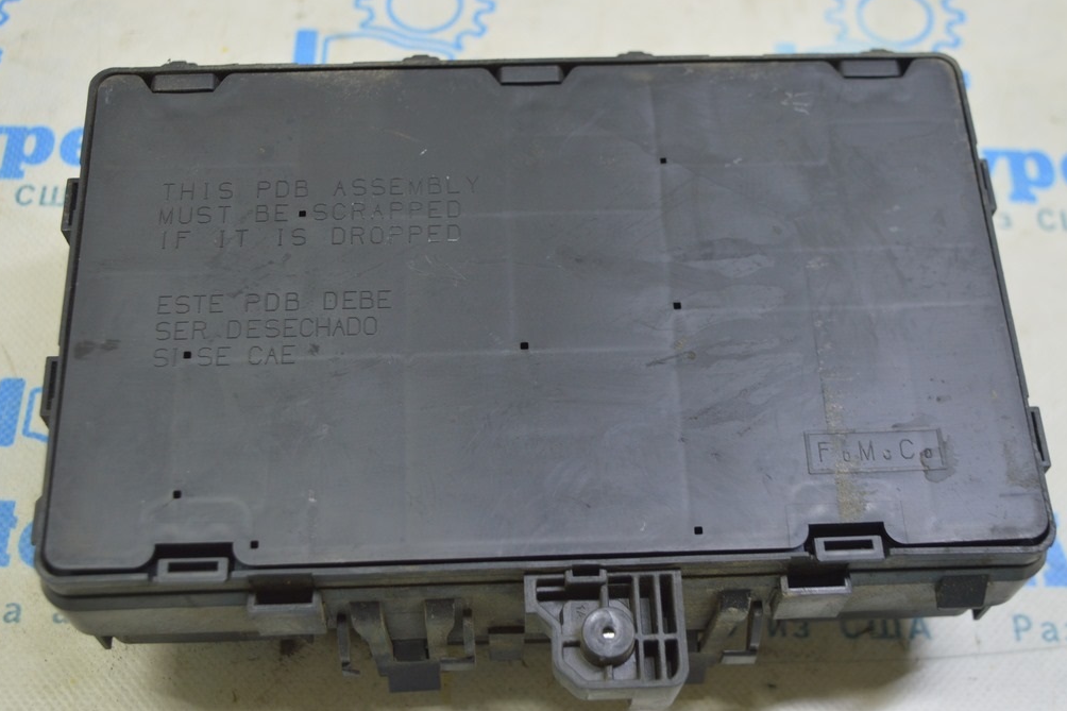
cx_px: 529
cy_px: 352
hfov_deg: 38.2
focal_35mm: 52
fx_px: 1541
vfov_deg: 26.0
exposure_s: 1/20
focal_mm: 34
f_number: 5.6
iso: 400
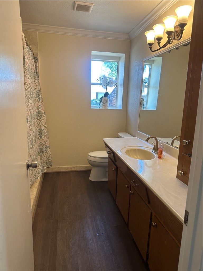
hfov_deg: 56.8
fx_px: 188
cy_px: 136
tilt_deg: -11.3
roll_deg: -2.0
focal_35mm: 24
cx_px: 102
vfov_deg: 71.6
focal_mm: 6.86
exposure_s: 1/120
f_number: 1.78
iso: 100
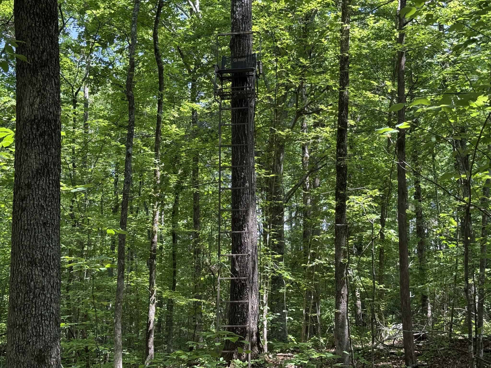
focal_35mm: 48
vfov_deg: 30.3
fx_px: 681
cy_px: 184
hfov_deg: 39.7
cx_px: 246
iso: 80
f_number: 1.8
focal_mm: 6.8
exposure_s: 1/326
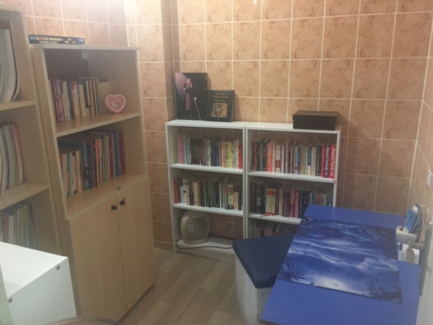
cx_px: 216
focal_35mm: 29
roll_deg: +1.5
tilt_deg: -17.0
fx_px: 363
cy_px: 162
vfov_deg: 48.2
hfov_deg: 61.7
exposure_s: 1/17
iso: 250
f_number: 2.2
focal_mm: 4.15
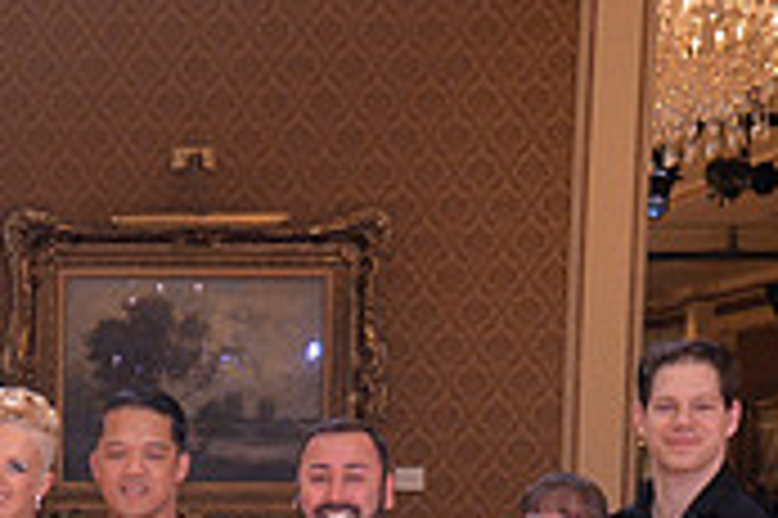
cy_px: 827
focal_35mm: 154
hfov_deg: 12.9
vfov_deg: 8.6
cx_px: -207
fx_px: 3325
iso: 1600
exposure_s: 1/250
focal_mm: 46
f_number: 5.6
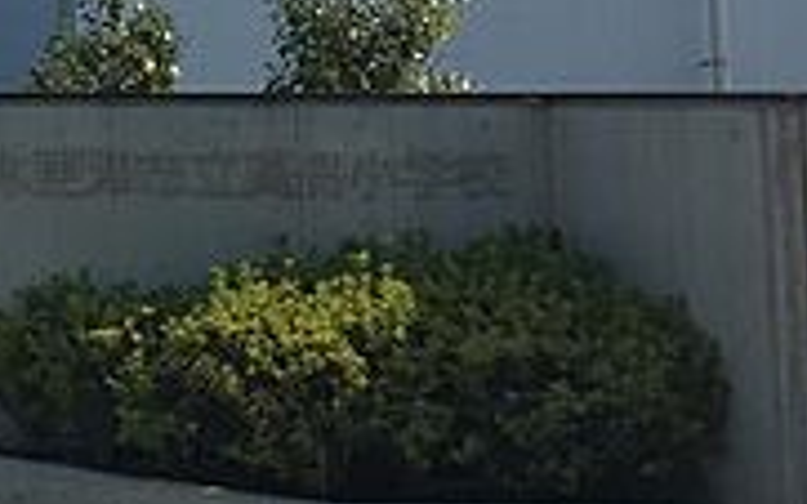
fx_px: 2243
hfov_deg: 18.3
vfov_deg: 12.5
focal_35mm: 102
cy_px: -103
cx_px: -379
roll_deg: +0.5
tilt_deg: +6.1
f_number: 2.2
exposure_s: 1/1350
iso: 25
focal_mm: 4.15
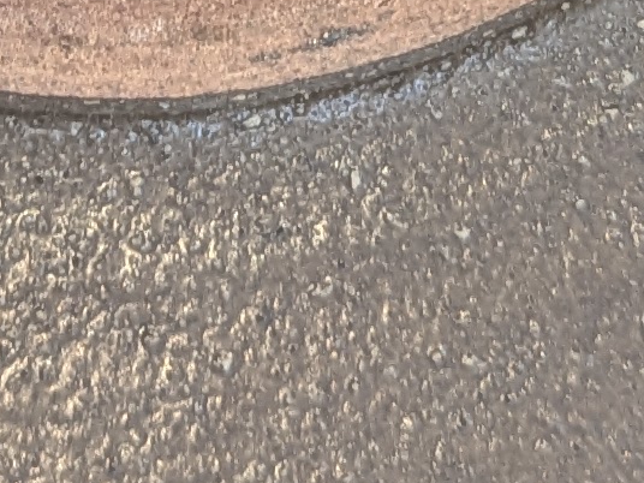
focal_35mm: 179
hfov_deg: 11.0
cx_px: 163
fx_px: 3330
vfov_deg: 7.5
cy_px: -823
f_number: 1.7
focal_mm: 4.53
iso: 48
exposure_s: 1/30
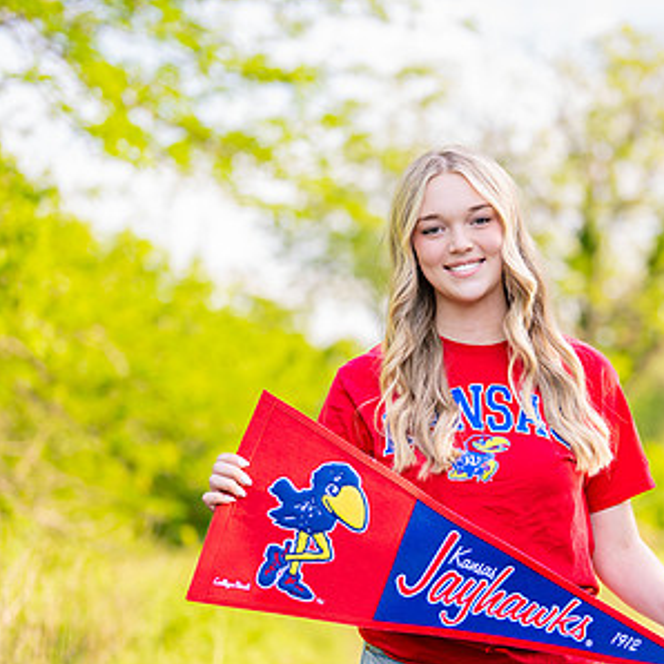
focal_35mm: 98
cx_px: 494
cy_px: 419
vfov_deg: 17.7
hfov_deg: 17.6
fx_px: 2127
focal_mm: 50
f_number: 1.2
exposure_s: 1/1250
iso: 160
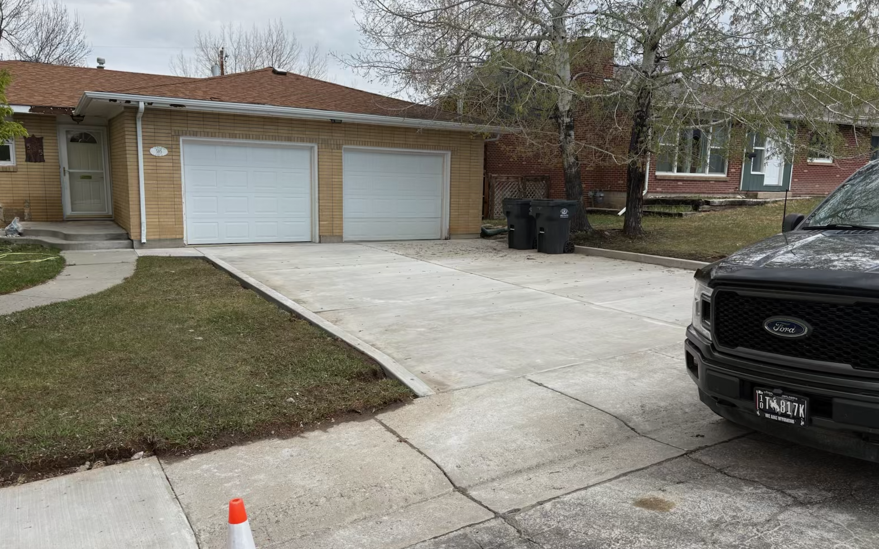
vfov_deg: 44.5
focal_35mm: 28
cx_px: 434
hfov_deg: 66.5
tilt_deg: -8.7
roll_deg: -0.5
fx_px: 671
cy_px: 284
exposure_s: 1/2865
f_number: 1.6
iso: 50
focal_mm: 5.96
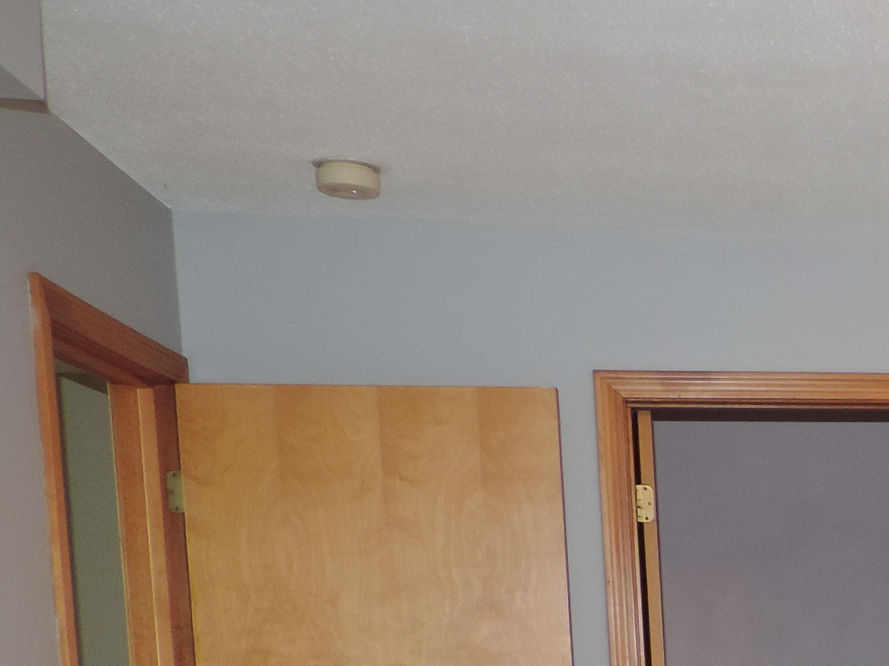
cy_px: 796
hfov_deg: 23.5
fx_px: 1771
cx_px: 1270
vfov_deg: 20.0
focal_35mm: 69
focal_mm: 4.3
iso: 200
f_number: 3
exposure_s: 1/30
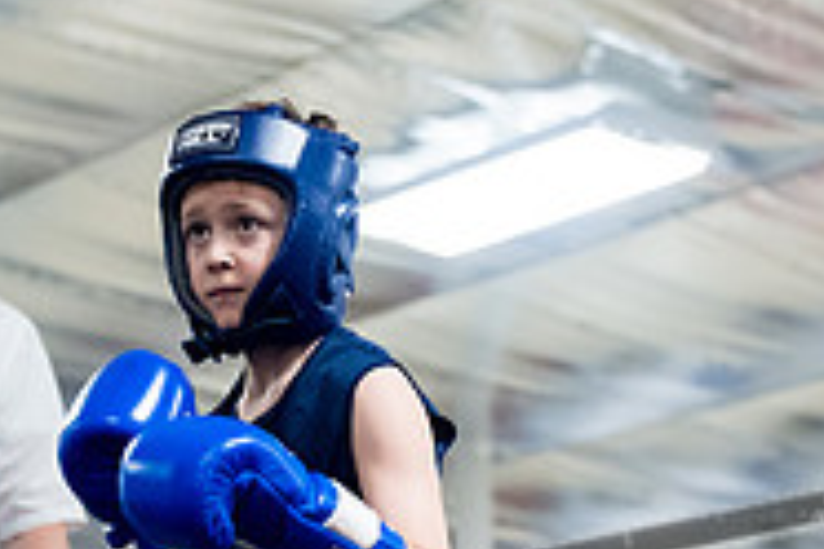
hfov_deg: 15.3
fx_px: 3067
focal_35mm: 134
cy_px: 653
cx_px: 381
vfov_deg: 10.1
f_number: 2
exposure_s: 1/800
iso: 3200
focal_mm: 43
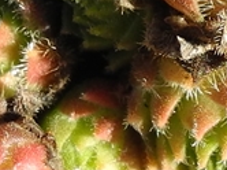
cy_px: -215
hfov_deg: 13.9
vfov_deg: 9.8
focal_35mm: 135
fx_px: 884
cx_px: 323
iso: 100
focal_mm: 6
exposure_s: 1/800
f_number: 2.8
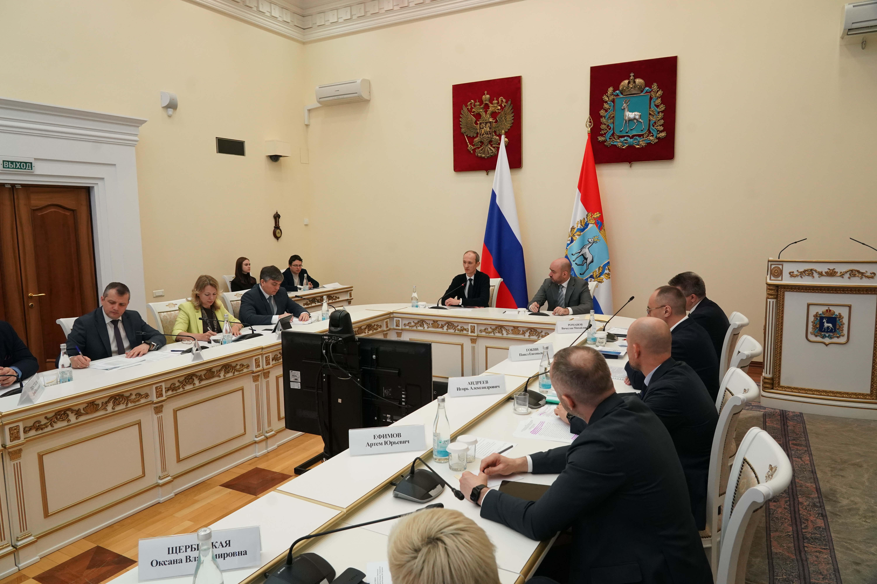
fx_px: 585
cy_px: 292
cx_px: 438
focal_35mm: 24
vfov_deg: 53.1
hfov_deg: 73.7
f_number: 8
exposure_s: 1/125
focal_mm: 24
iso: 3200
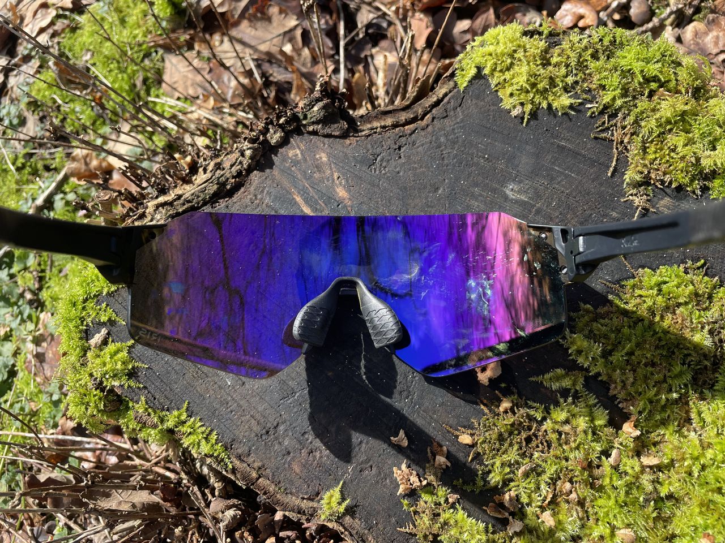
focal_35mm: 26
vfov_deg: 53.1
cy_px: 272
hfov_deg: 67.3
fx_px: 545
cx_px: 362
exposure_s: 1/438
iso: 32
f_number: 1.6
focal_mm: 4.2
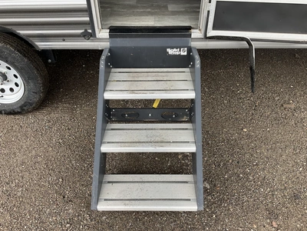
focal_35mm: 29
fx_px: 257
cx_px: 154
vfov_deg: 48.2
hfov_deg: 61.7
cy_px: 116
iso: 20
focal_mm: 3
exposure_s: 1/122
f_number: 1.8
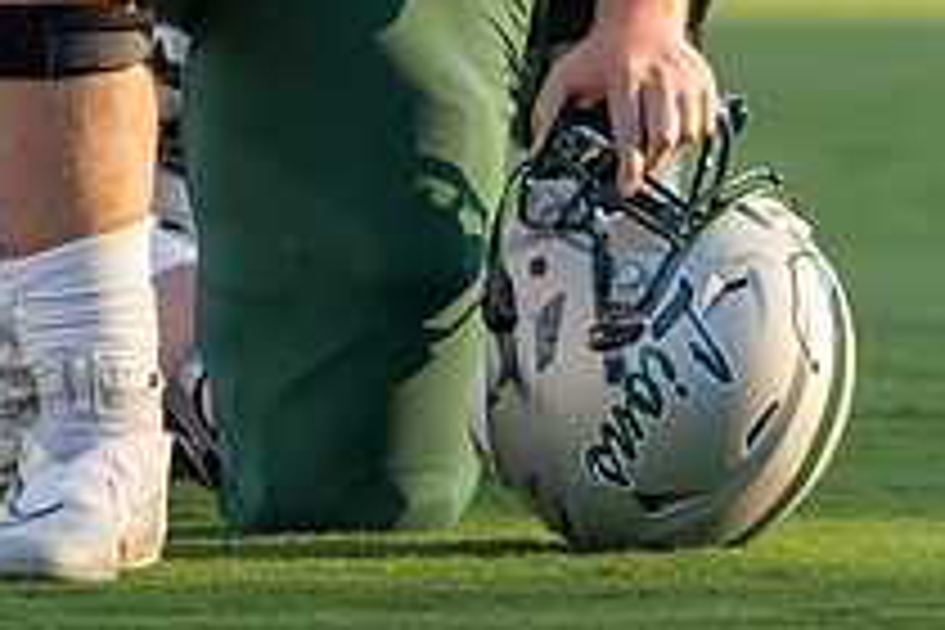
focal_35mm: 651
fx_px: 17087
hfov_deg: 3.2
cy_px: -238
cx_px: 271
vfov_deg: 2.1
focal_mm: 181
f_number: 3.2
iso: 500
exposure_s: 1/1250
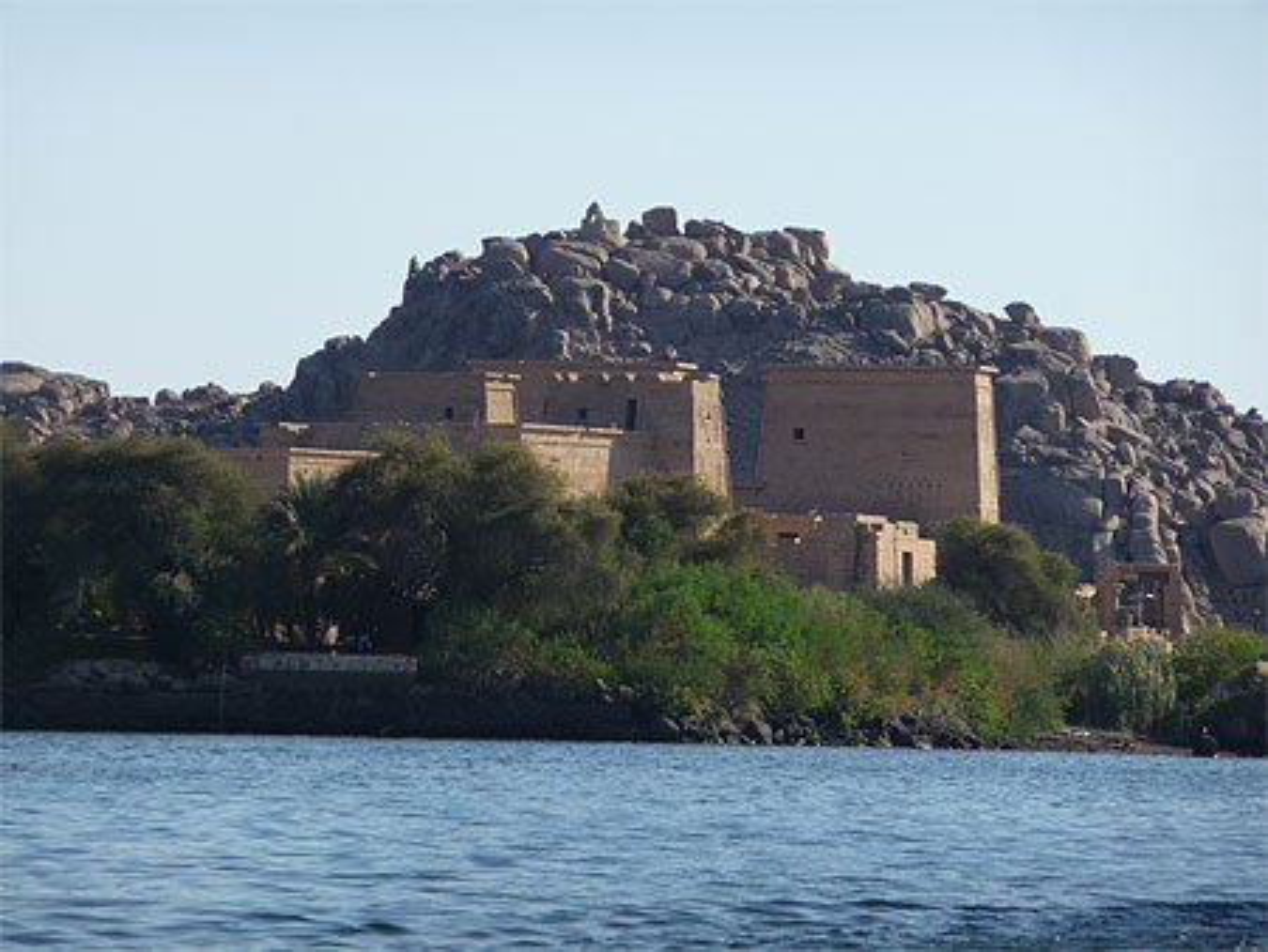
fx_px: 10262
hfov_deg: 7.1
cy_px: 476
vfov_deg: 5.3
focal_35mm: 280
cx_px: 634
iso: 100
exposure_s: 1/500
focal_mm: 47
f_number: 4.9
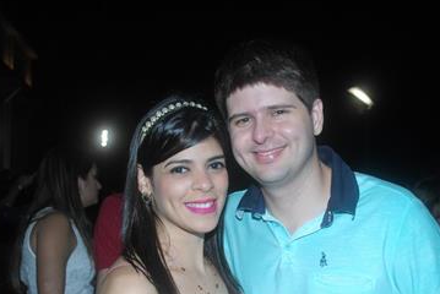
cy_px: 213
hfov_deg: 36.8
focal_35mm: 54
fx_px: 661
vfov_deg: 24.9
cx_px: 251
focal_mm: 22
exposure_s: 1/200
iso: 200
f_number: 4
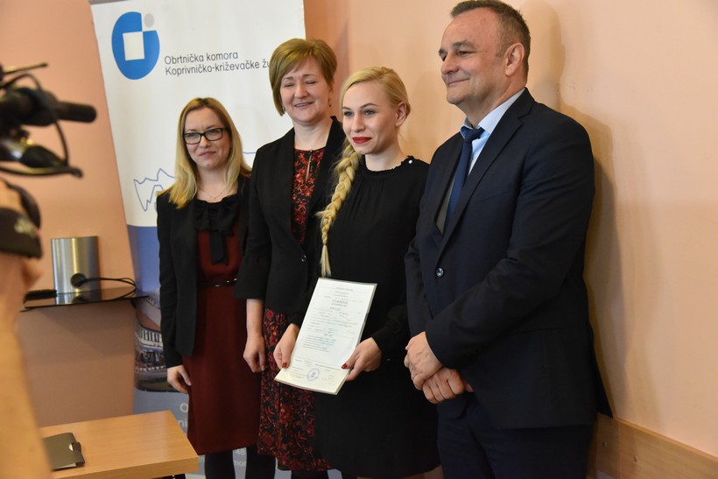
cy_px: 240
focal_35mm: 50
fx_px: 997
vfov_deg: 27.0
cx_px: 359
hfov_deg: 39.6
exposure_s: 1/125
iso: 10000
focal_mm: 50
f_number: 5.6
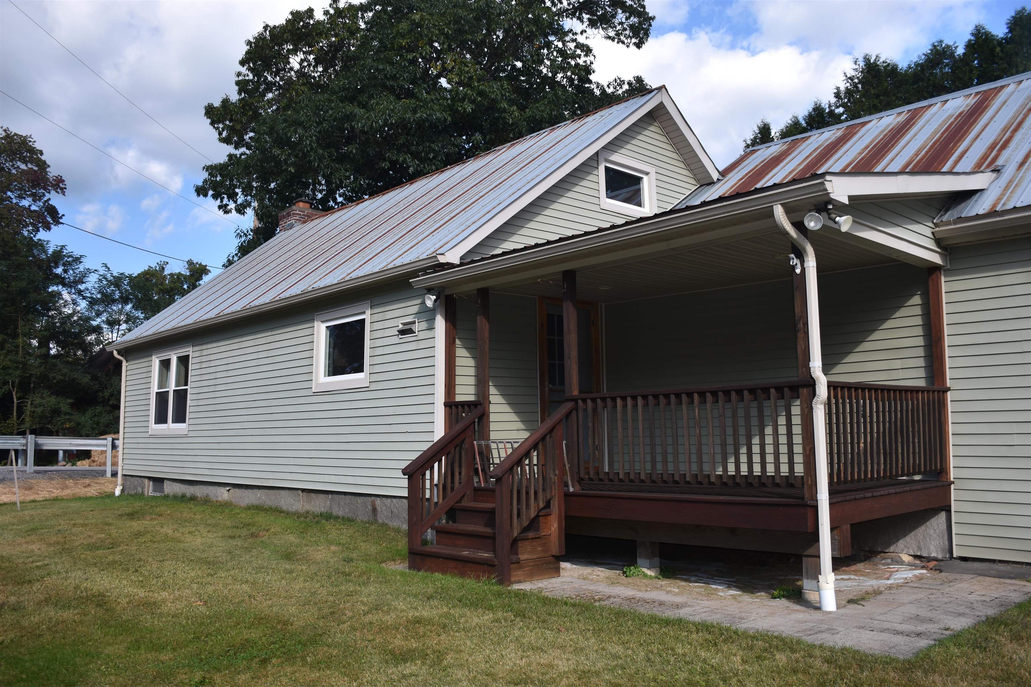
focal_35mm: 30
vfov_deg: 43.6
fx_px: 859
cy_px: 344
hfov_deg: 61.9
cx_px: 516
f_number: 4
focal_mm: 20
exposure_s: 1/250
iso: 100
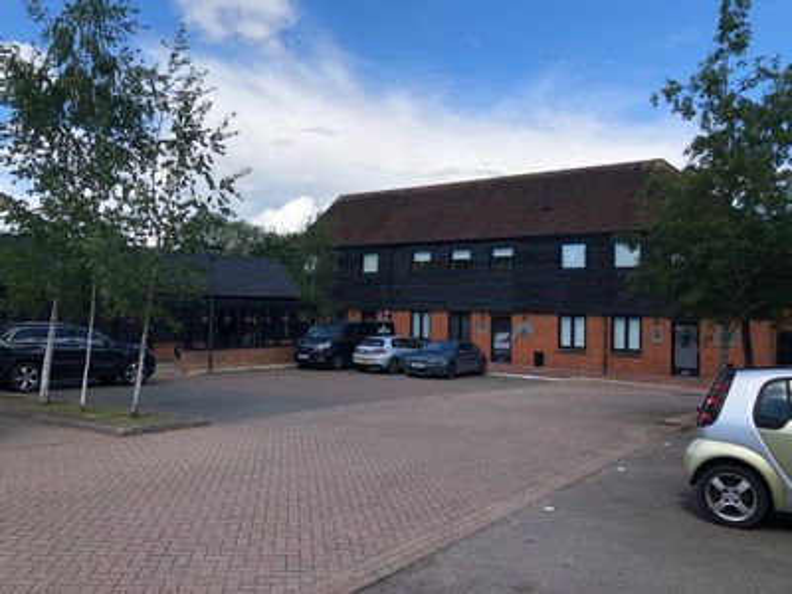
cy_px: 297
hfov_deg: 63.4
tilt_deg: +1.4
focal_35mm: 28
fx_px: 641
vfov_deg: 49.7
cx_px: 396
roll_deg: -1.4
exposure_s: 1/1715
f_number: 1.8
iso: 20
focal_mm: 3.99
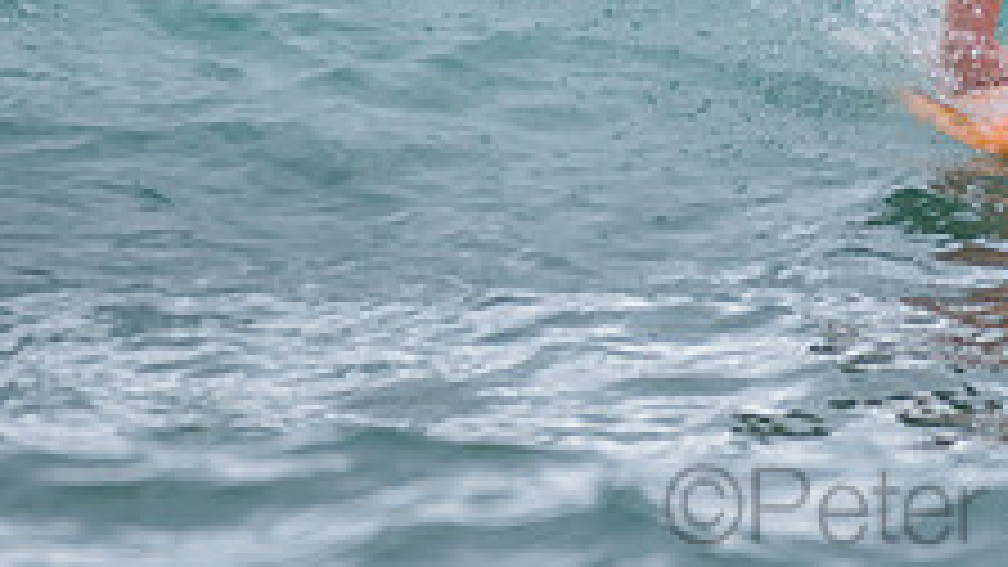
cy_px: -305
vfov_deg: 0.7
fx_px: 44529
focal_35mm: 1666
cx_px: 1082
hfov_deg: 1.3
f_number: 5.6
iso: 360
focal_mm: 500
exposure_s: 1/1250
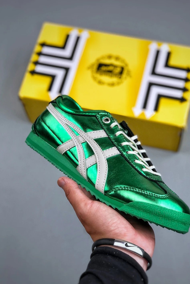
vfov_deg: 33.4
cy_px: 143
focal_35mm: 60
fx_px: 475
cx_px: 102
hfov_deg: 22.6
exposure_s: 1/100
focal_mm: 6.6
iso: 32
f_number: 2.8
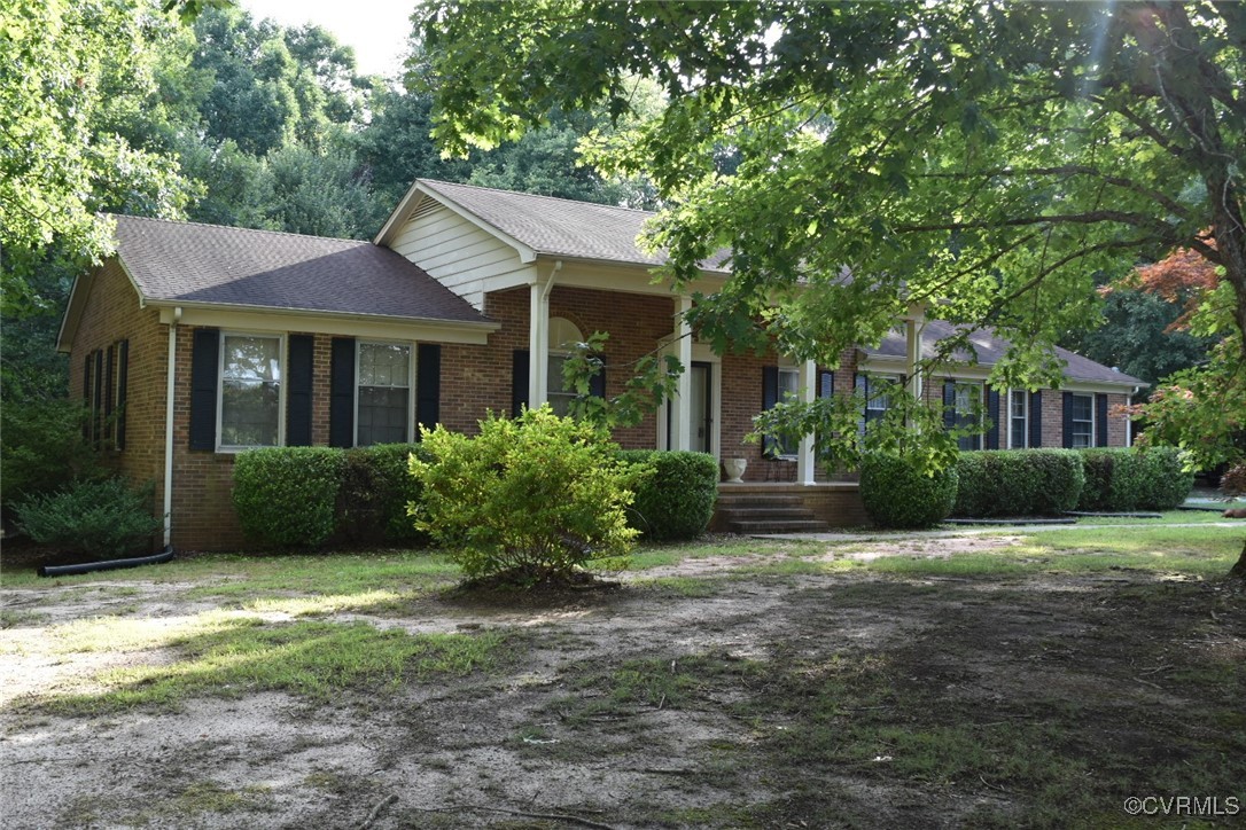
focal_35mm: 34
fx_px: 1194
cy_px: 415
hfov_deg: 55.1
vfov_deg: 38.4
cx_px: 623
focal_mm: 23
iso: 400
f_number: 6.3
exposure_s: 1/160
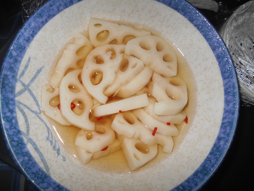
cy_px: 96
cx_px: 127
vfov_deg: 53.1
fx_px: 191
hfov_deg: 67.3
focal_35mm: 26
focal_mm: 4.6
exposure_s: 1/25
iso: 80
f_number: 8
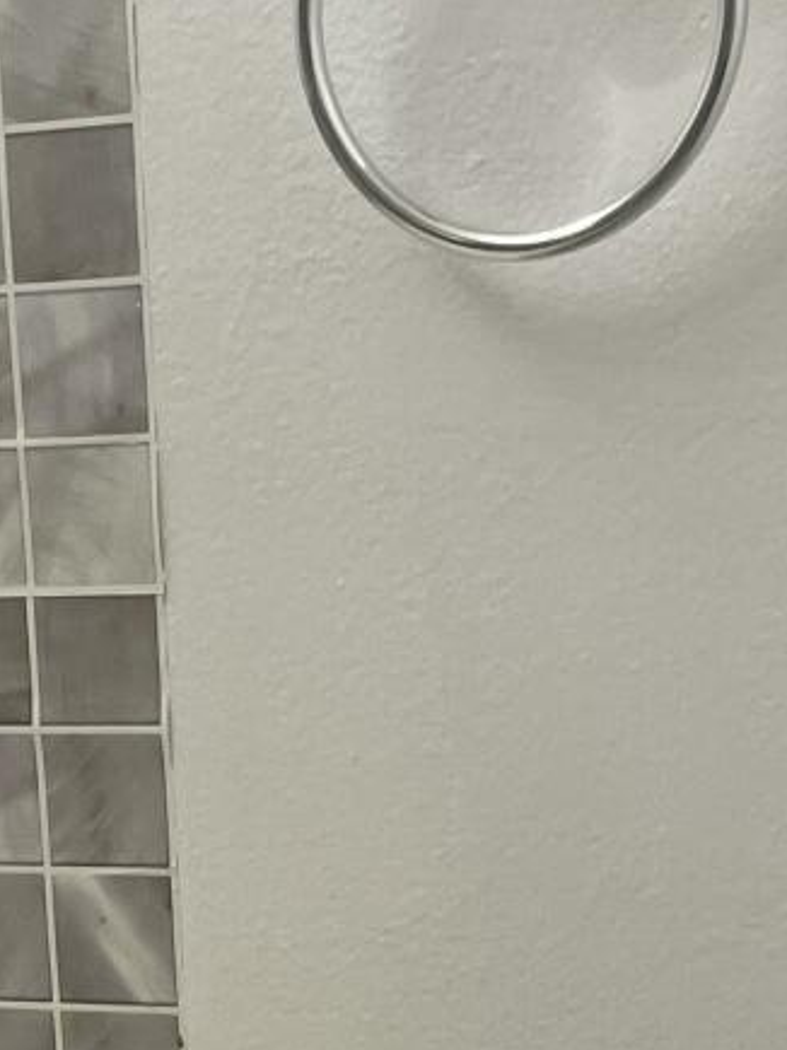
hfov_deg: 12.4
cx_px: -258
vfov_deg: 15.9
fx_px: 3488
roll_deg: +4.8
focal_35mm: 115
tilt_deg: -21.0
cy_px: 1504
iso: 125
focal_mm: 5.1
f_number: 1.6
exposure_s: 1/120
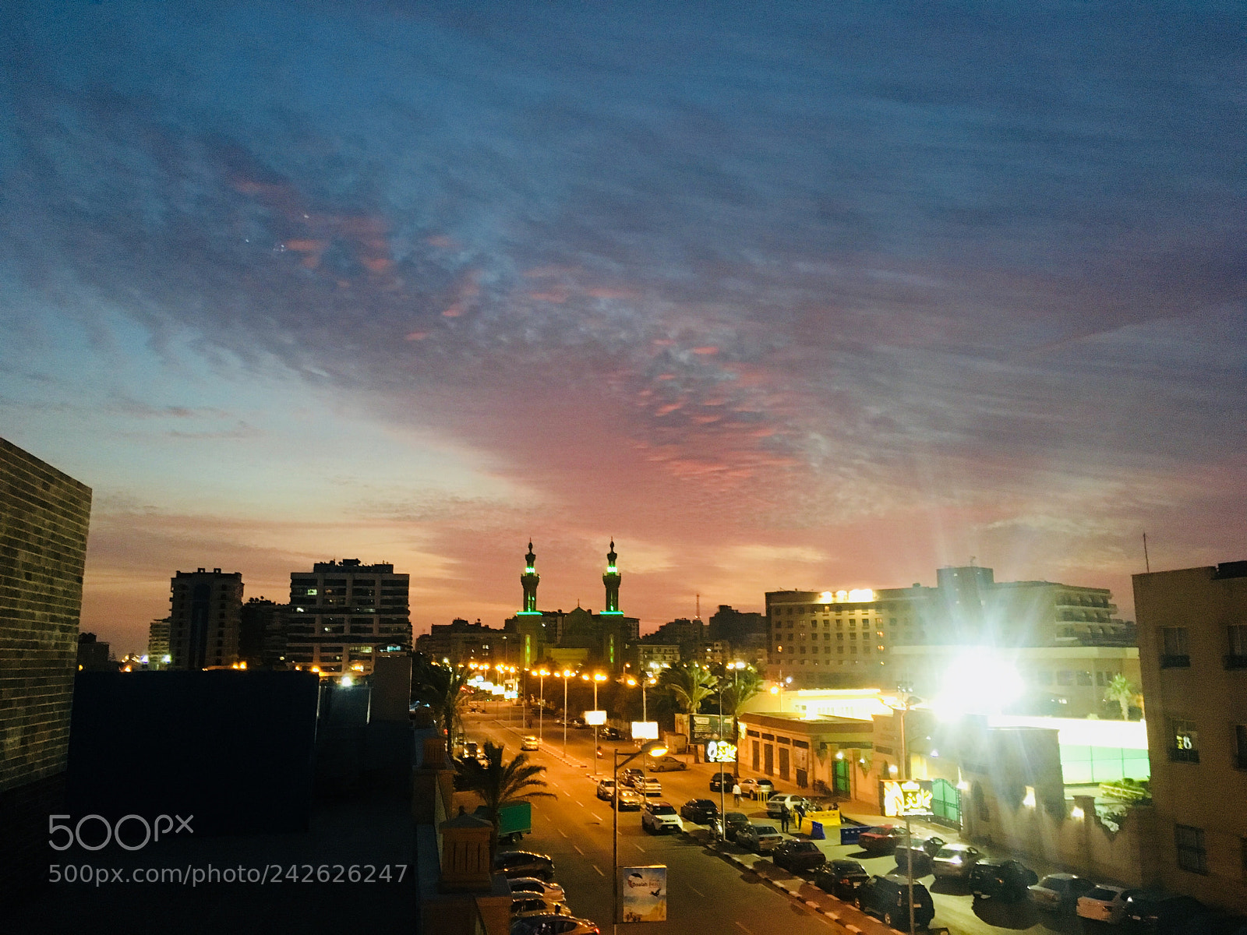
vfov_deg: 48.2
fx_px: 1045
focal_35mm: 29
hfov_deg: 61.7
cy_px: 468
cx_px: 624
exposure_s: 1/17
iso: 400
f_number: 2.2
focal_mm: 4.15
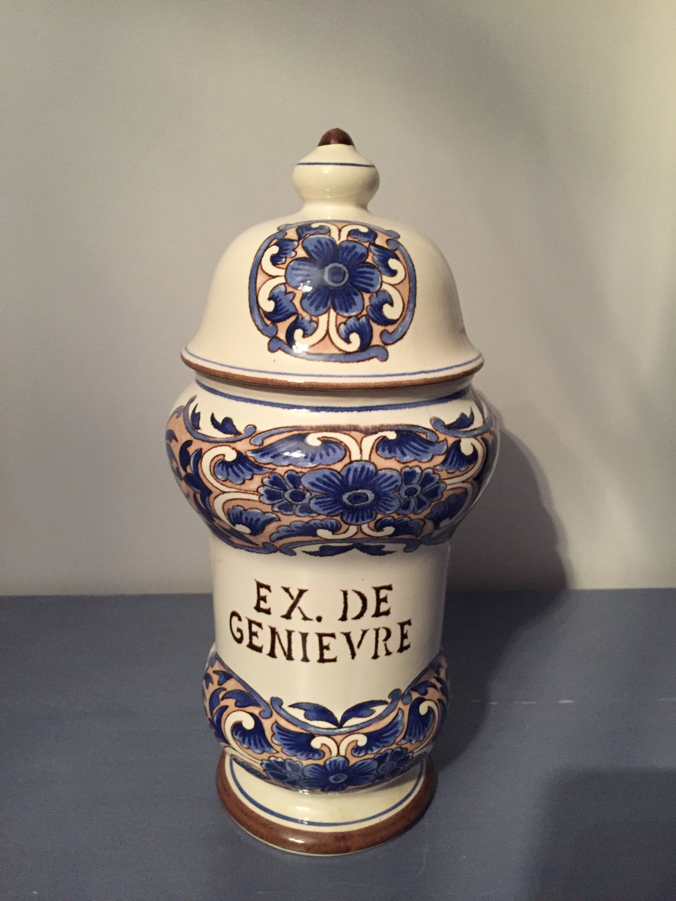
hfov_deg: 48.2
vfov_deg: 61.7
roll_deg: -1.4
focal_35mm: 29
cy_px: 450
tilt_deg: -16.9
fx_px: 755
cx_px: 338
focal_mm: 4.15
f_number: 2.2
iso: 320
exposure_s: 1/25
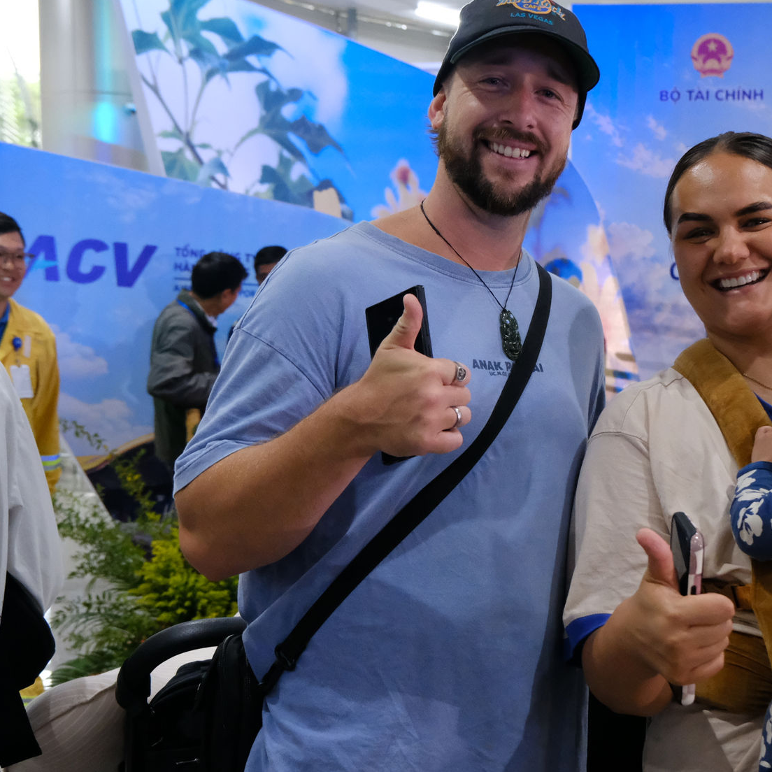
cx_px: 530
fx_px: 1312
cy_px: 394
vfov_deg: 32.8
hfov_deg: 32.4
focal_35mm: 52
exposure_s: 1/250
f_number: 4
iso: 6400
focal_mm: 22.3
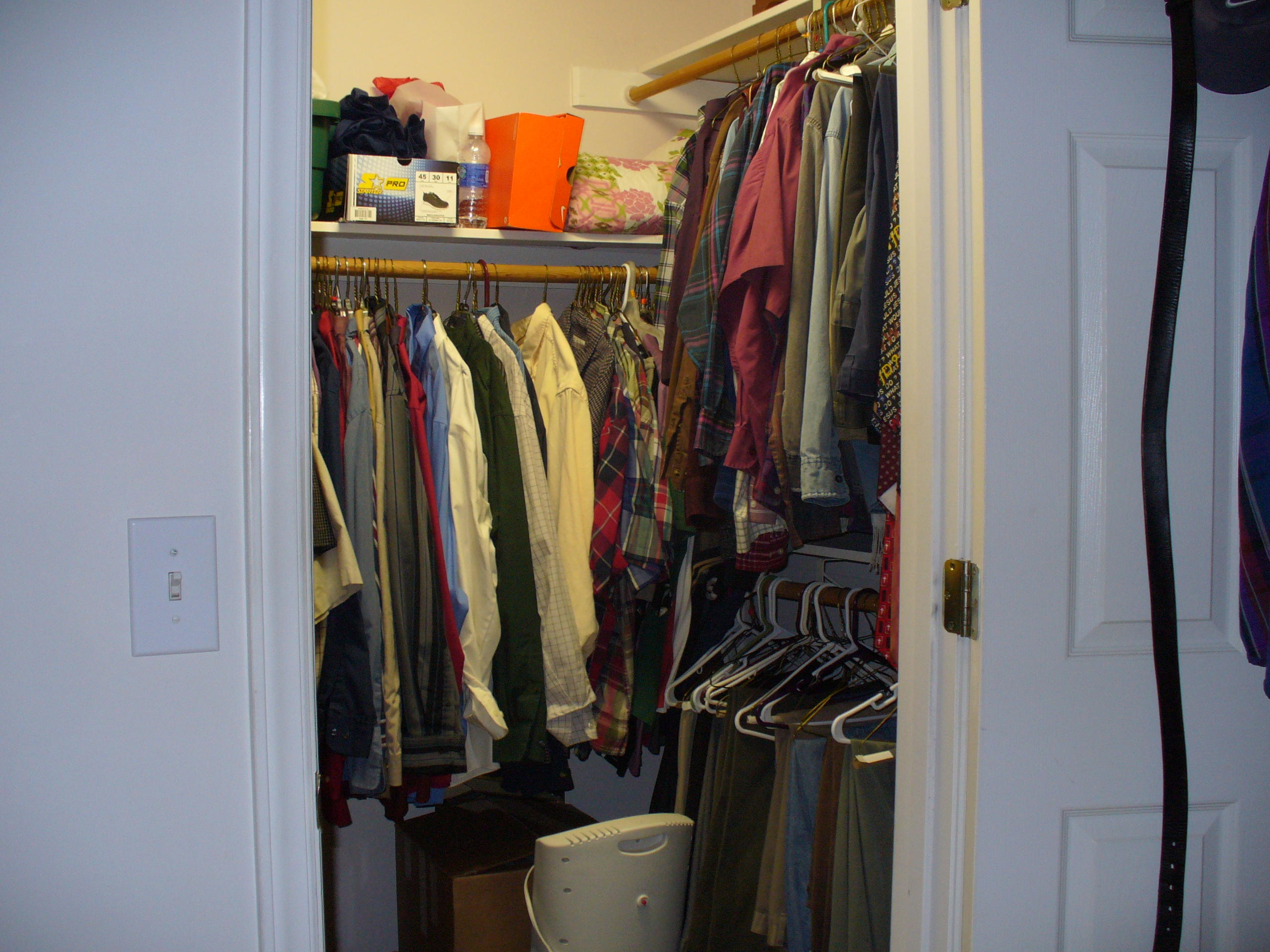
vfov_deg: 38.7
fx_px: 1357
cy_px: 476
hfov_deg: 50.1
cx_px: 635
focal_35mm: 37
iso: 100
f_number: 2.8
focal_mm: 6.1
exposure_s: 1/8
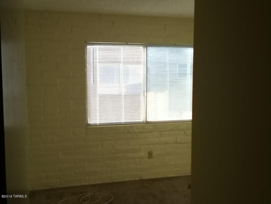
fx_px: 251
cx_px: 136
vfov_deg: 44.2
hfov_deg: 56.8
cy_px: 102
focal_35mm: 32
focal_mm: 3.85
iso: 80
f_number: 2.4
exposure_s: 1/344
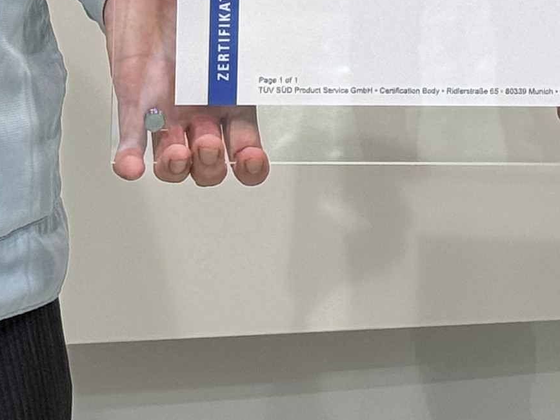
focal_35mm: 223
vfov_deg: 6.5
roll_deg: +0.8
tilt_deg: -4.2
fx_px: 3608
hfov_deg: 8.9
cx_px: 385
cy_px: -438
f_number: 1.78
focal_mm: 6.86
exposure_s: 1/155
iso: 64
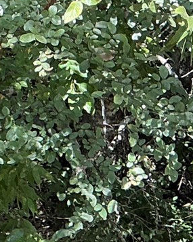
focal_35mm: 157
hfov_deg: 8.1
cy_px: 326
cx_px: -418
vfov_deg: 11.9
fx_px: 1122
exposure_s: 1/172
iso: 25
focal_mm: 3
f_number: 1.8
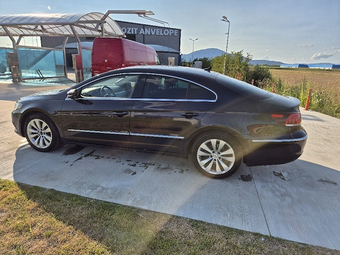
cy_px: 128
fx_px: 226
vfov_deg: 58.9
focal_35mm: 23
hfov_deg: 73.9
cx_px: 170
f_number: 1.8
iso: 25
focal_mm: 5.4
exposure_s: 1/2000
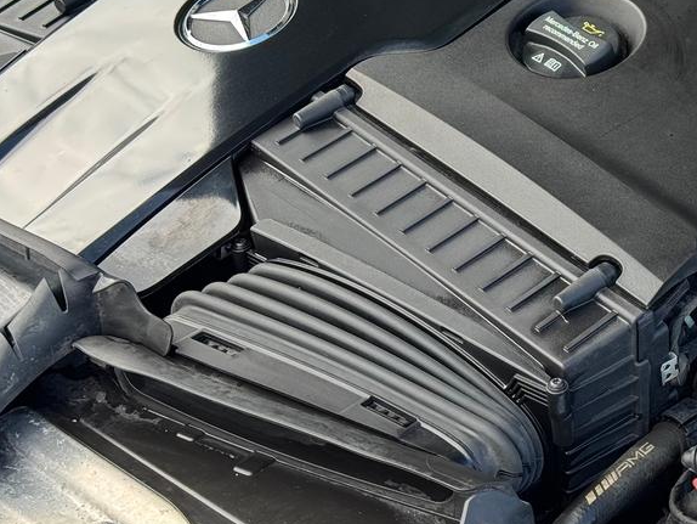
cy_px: 102
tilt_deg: -30.3
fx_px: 2155
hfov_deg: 17.7
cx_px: 775
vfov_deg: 13.8
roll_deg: -1.7
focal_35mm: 107
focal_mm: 6.76
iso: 64
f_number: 1.78
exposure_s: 1/397
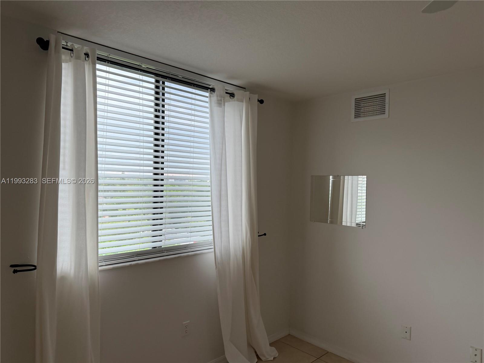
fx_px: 336
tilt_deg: +0.8
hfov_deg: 71.6
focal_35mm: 24
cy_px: 182
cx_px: 242
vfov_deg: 56.8
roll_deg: -2.1
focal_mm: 6.76
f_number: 1.78
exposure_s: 1/60
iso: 125
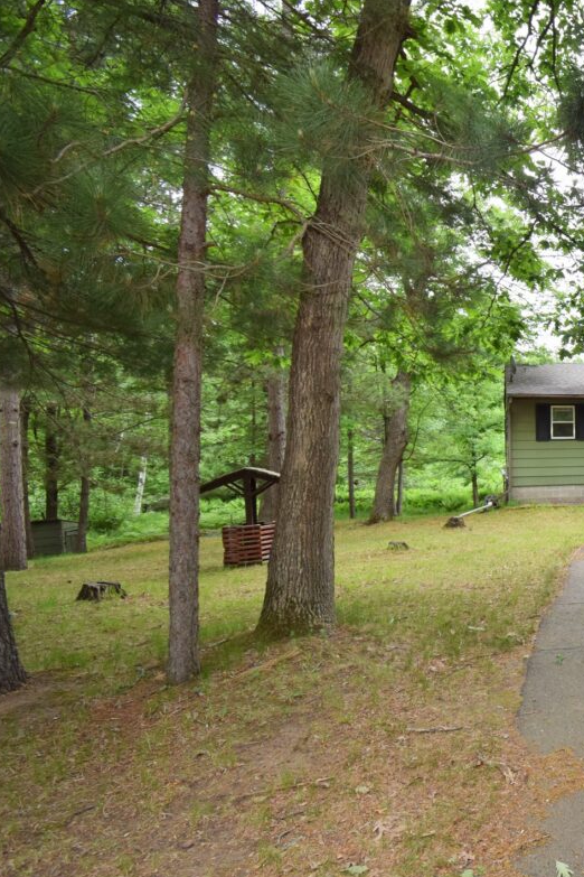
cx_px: 661
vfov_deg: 76.1
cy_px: 445
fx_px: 560
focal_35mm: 23
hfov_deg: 41.9
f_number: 6.3
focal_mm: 10
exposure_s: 1/200
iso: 320
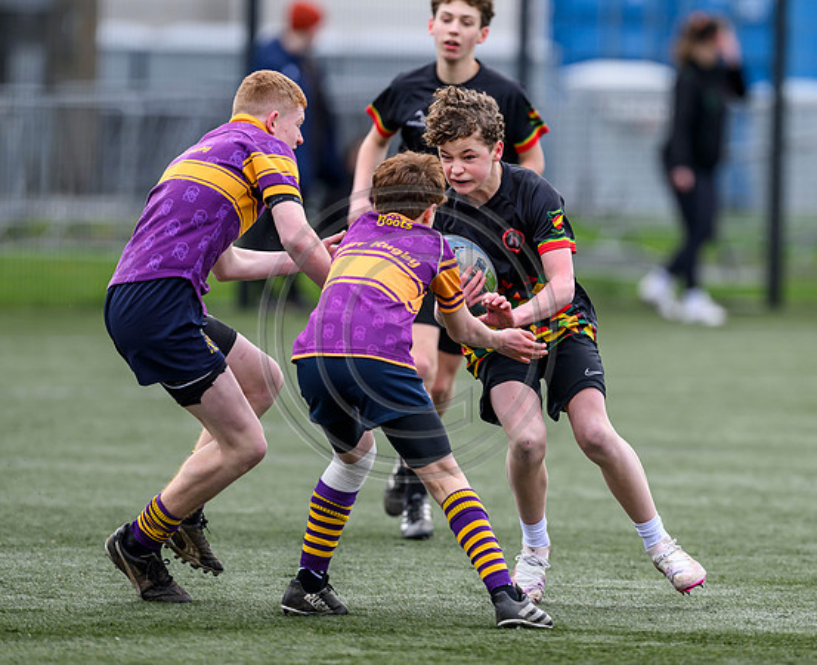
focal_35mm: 550
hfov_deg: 3.5
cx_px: 532
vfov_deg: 2.8
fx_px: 13381
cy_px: 342
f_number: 3.5
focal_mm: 400
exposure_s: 1/1600
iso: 500
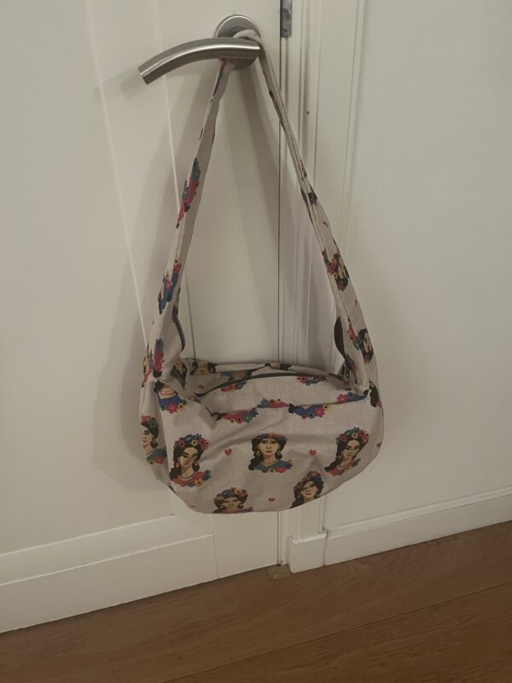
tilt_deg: -35.1
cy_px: 342
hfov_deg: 53.1
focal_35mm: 26
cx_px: 256
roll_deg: +1.9
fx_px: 513
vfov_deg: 67.3
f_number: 1.6
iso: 640
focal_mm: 5.1
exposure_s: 1/33
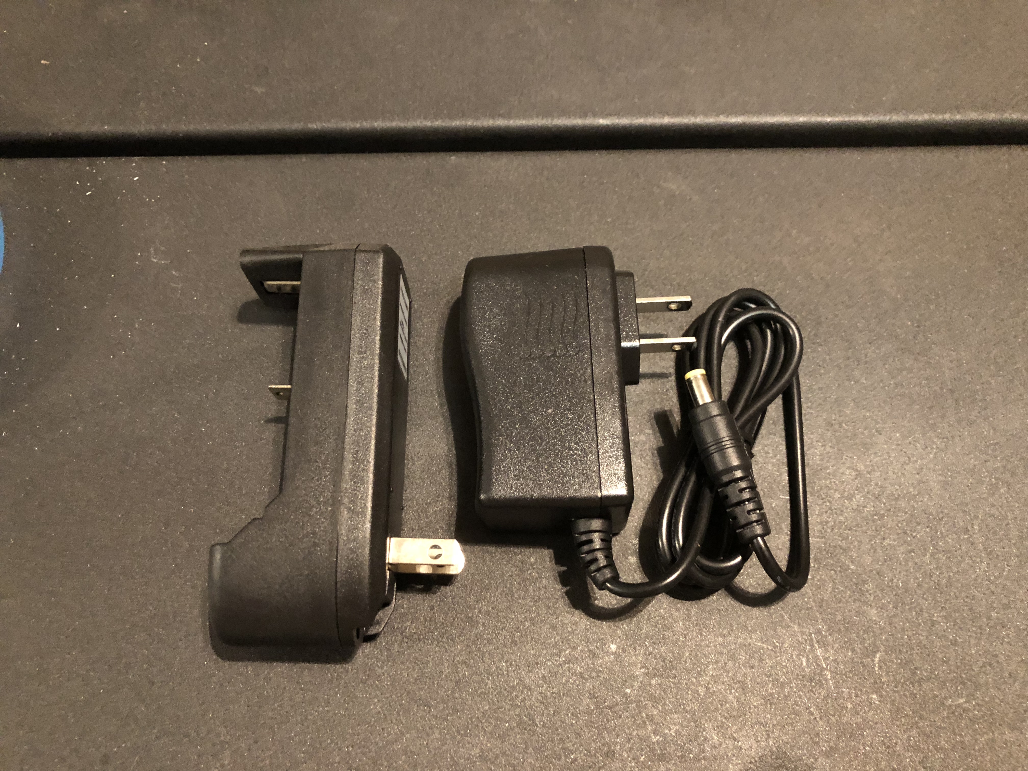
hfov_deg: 63.4
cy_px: 386
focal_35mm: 28
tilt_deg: -68.2
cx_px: 514
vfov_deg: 49.7
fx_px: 832
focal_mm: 3.99
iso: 125
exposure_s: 1/4
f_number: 1.8
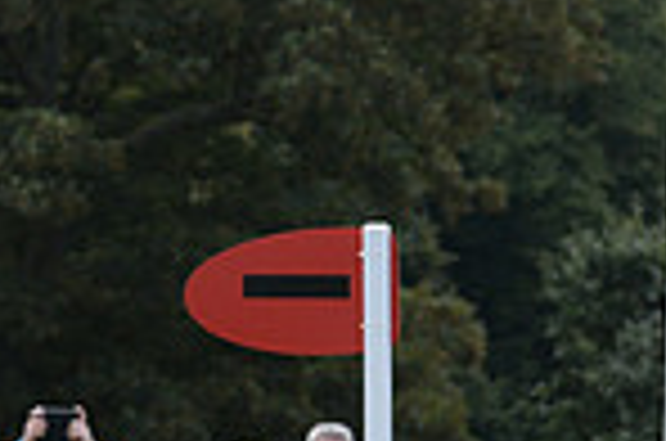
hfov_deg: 3.3
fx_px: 11611
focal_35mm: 629
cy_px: 500
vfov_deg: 2.2
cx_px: 1224
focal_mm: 160
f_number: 8
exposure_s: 1/1000
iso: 800
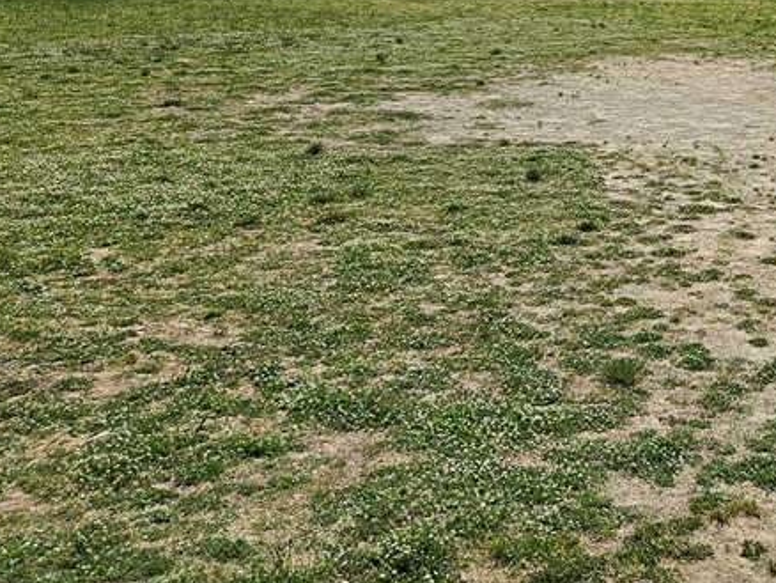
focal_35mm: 56
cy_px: -37
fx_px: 1256
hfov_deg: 31.2
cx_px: 812
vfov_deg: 24.6
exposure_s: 1/4302
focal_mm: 5.4
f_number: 1.8
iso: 25
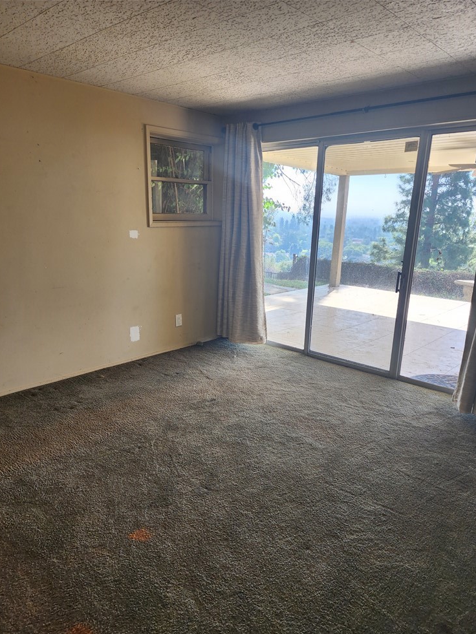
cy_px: 330
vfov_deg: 71.6
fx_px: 440
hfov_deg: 56.8
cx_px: 230
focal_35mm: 24
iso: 64
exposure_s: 1/120
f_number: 1.8
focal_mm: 6.4
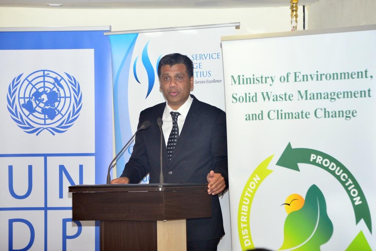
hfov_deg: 13.7
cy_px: 126
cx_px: 188
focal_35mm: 150
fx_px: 1567
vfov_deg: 9.2
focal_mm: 150
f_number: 5.6
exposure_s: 1/200
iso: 1600
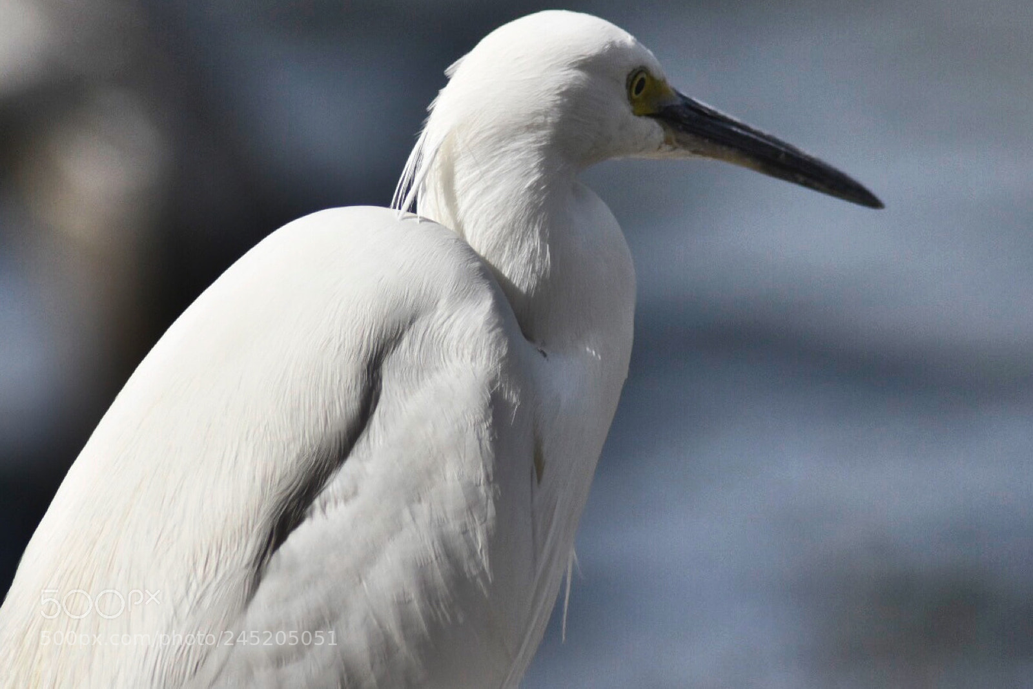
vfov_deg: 3.1
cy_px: 344
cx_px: 516
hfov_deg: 4.6
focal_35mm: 450
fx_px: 12913
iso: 800
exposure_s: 1/3200
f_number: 7.1
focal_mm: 300
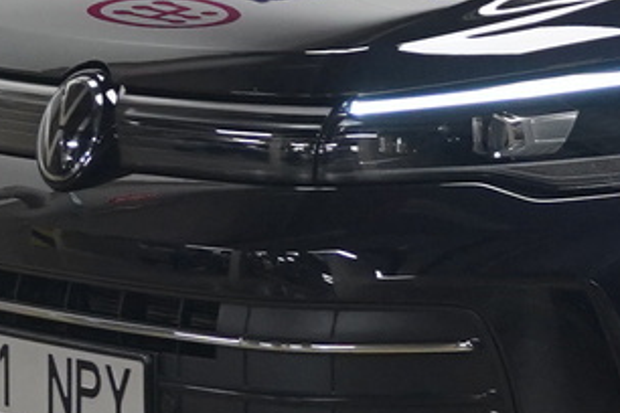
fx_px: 4684
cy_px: 131
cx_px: 1169
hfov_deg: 7.3
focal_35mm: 272
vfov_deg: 5.1
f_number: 3.2
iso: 1600
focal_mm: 35.3
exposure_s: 1/160
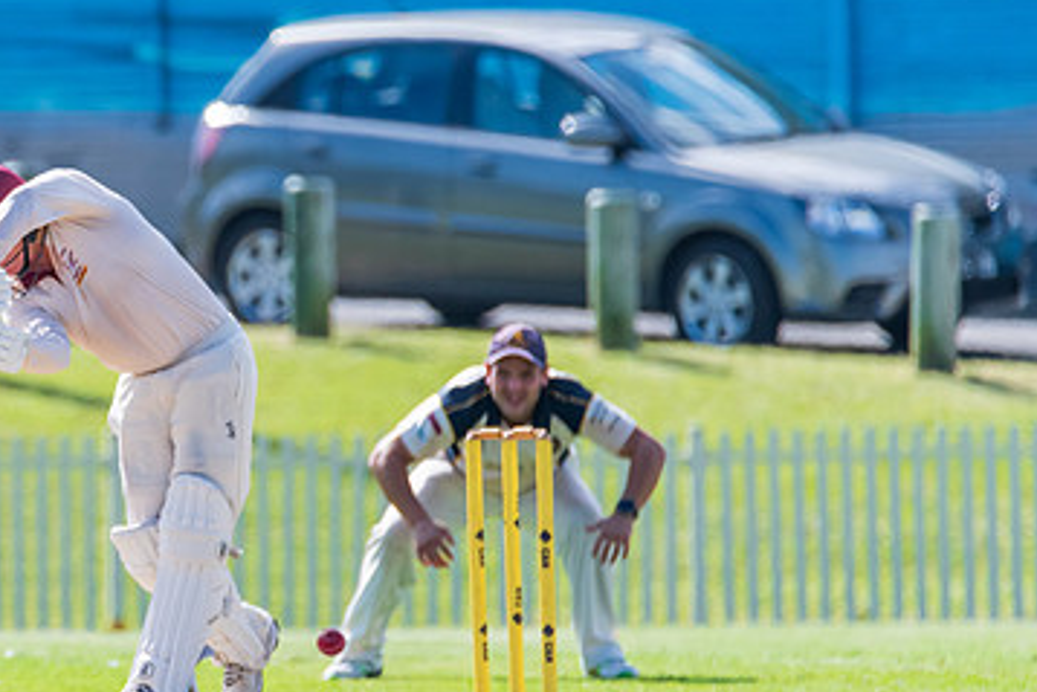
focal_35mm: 1173
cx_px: 67
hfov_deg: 1.8
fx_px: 33801
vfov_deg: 1.2
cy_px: 354
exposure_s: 1/2000
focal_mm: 600
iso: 640
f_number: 6.3
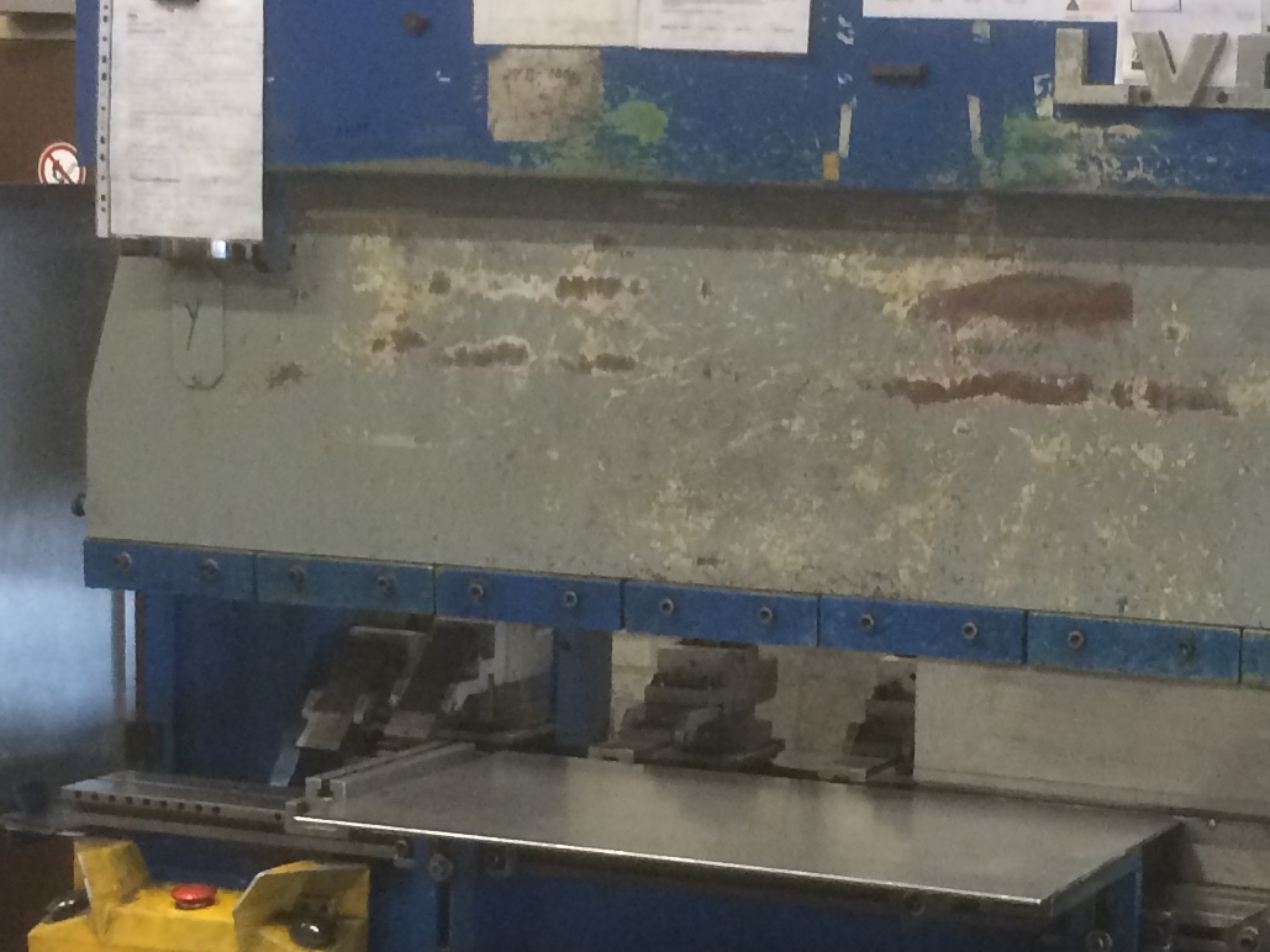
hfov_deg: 21.2
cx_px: 903
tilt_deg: -8.6
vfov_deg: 16.0
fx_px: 3376
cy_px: 585
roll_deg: -0.9
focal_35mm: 92
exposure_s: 1/33
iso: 200
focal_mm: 4.15
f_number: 2.2
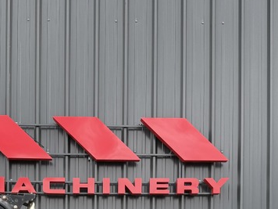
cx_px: 87
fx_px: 554
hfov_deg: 27.9
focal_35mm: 69
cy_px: 297
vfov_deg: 19.1
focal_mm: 6.76
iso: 64
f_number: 1.78
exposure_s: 1/153
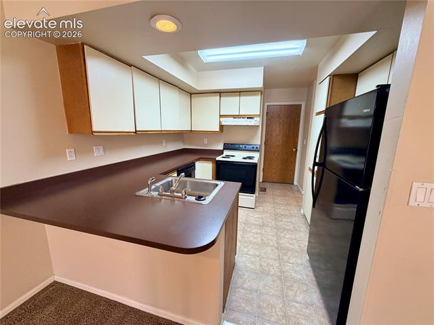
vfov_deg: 85.6
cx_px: 217
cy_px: 162
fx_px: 175
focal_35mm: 14
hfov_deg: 102.1
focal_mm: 2.22
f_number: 2.2
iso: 200
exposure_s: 1/60
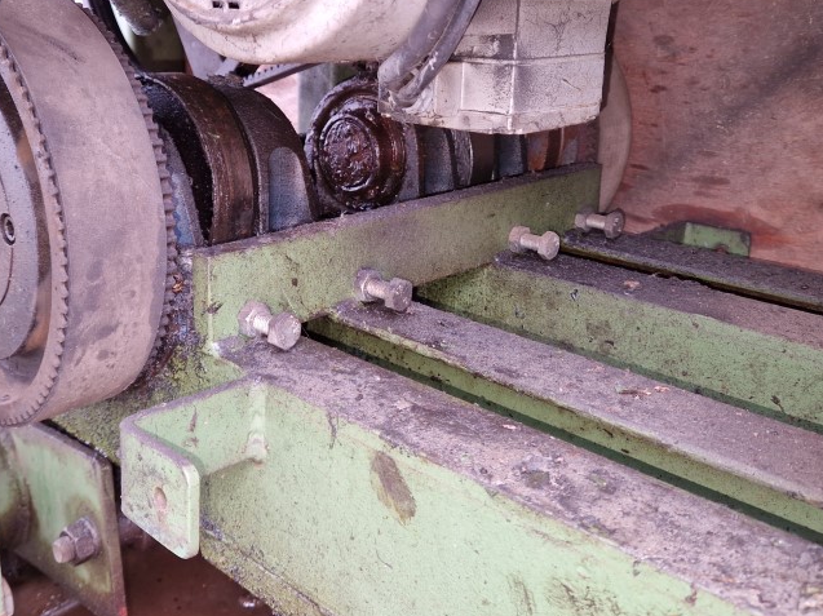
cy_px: 252
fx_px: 879
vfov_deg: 38.5
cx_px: 337
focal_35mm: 37
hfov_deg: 49.9
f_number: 1.8
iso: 160
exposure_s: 1/100
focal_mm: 5.4
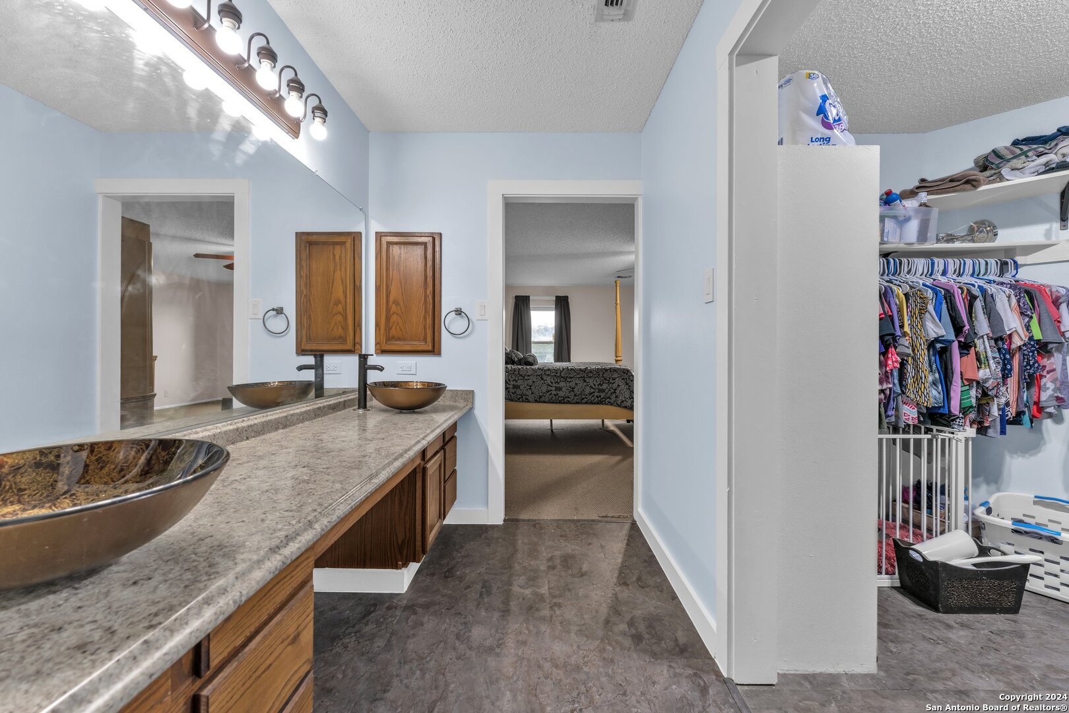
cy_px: 356
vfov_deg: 81.2
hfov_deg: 104.3
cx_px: 534
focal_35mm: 14
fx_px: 416
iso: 320
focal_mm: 14
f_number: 7.1
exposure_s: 1/10
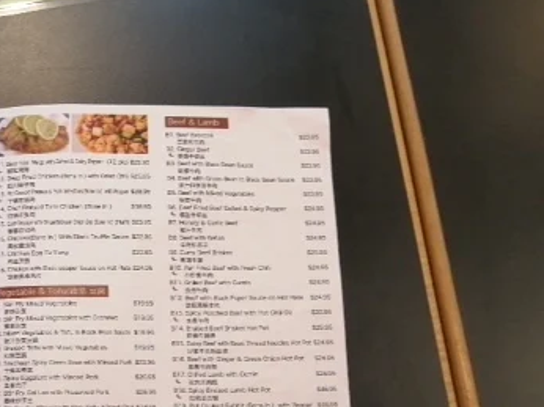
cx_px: 42
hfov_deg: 35.7
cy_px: 321
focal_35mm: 50
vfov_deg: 28.5
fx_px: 785
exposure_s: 1/30
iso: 96
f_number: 1.8
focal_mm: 3.62
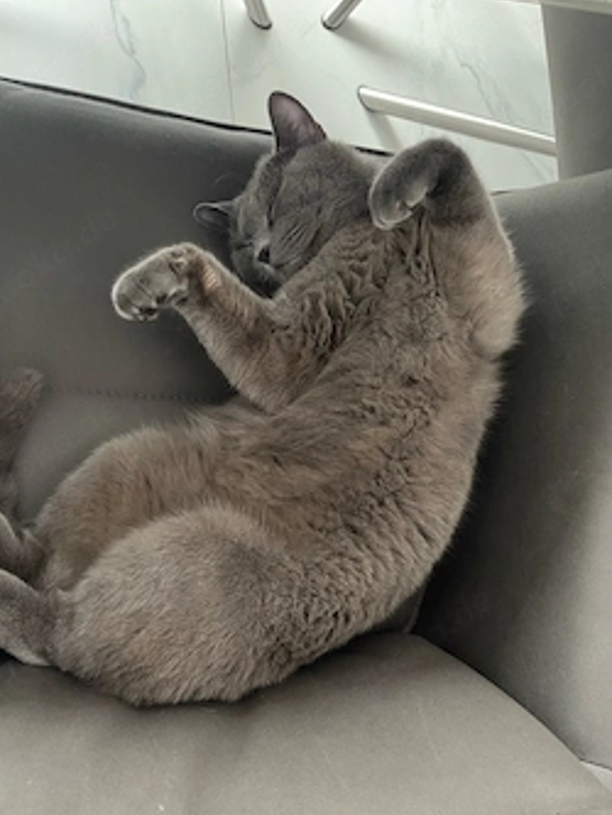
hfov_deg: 46.8
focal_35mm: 30
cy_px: 480
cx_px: 286
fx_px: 707
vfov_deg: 59.6
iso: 640
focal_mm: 5.1
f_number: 1.6
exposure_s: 1/34
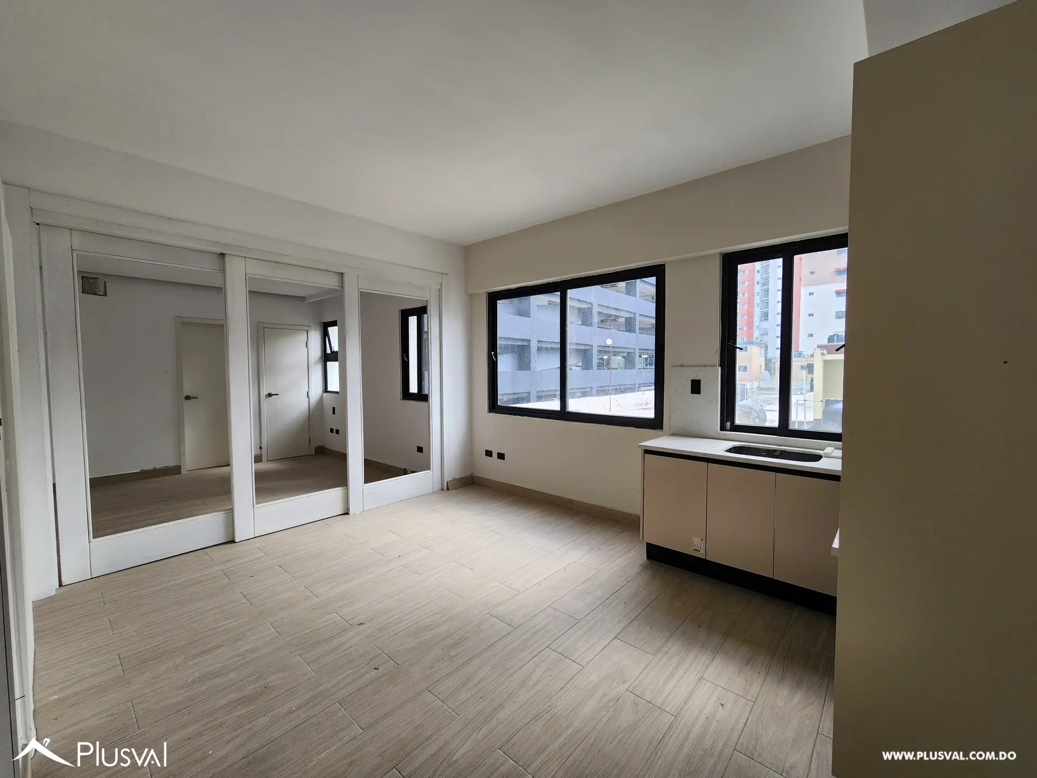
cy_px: 389
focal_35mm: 13
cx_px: 518
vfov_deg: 89.9
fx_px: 389
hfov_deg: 106.2
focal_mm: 2.2
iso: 80
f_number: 2.2
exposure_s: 1/120
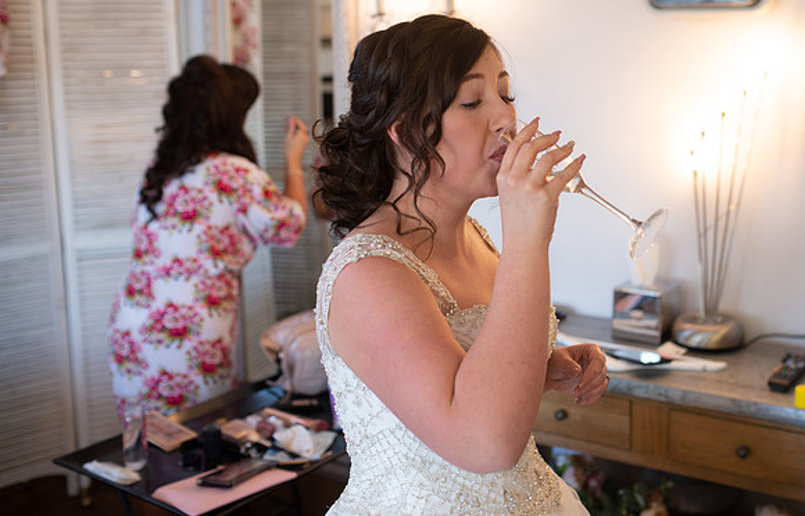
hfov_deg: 43.9
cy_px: 178
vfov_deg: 29.1
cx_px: 508
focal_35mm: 45
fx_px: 988
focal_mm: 35
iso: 250
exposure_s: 1/100
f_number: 2.5
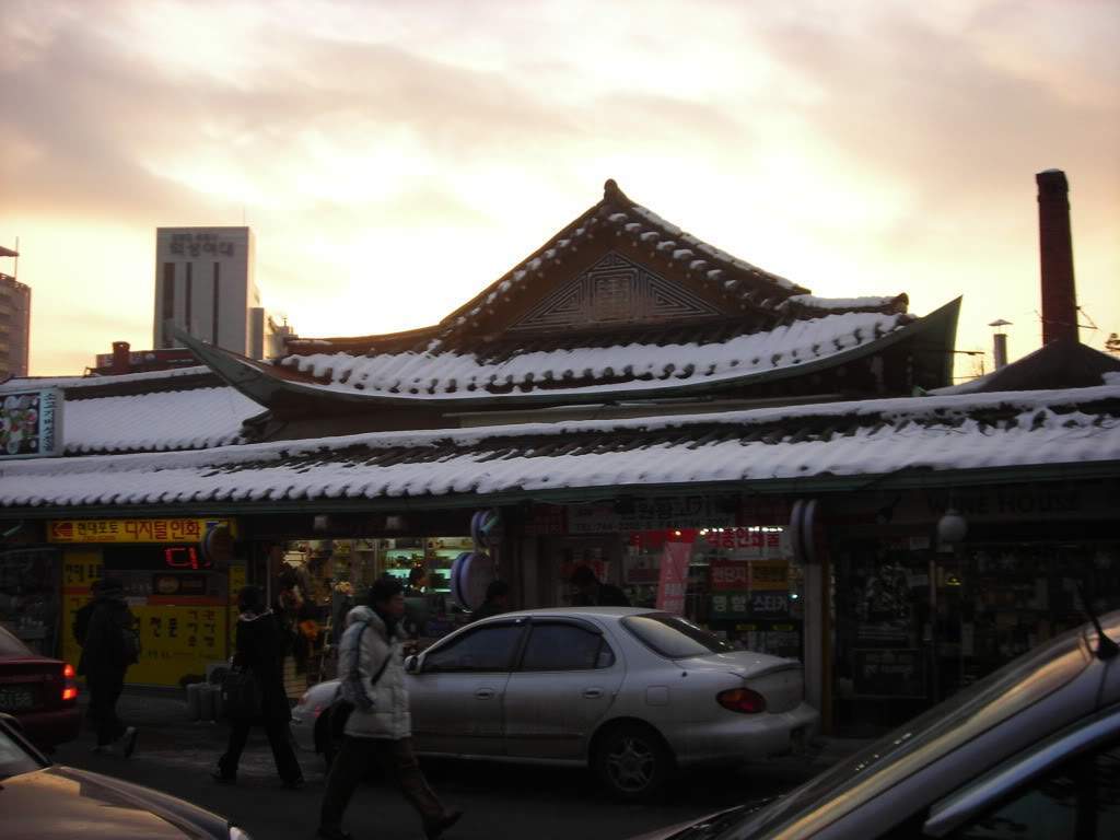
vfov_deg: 37.7
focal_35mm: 38
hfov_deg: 49.0
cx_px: 560
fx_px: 1229
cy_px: 420
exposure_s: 1/95.8
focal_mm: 6.3
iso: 50
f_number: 3.2
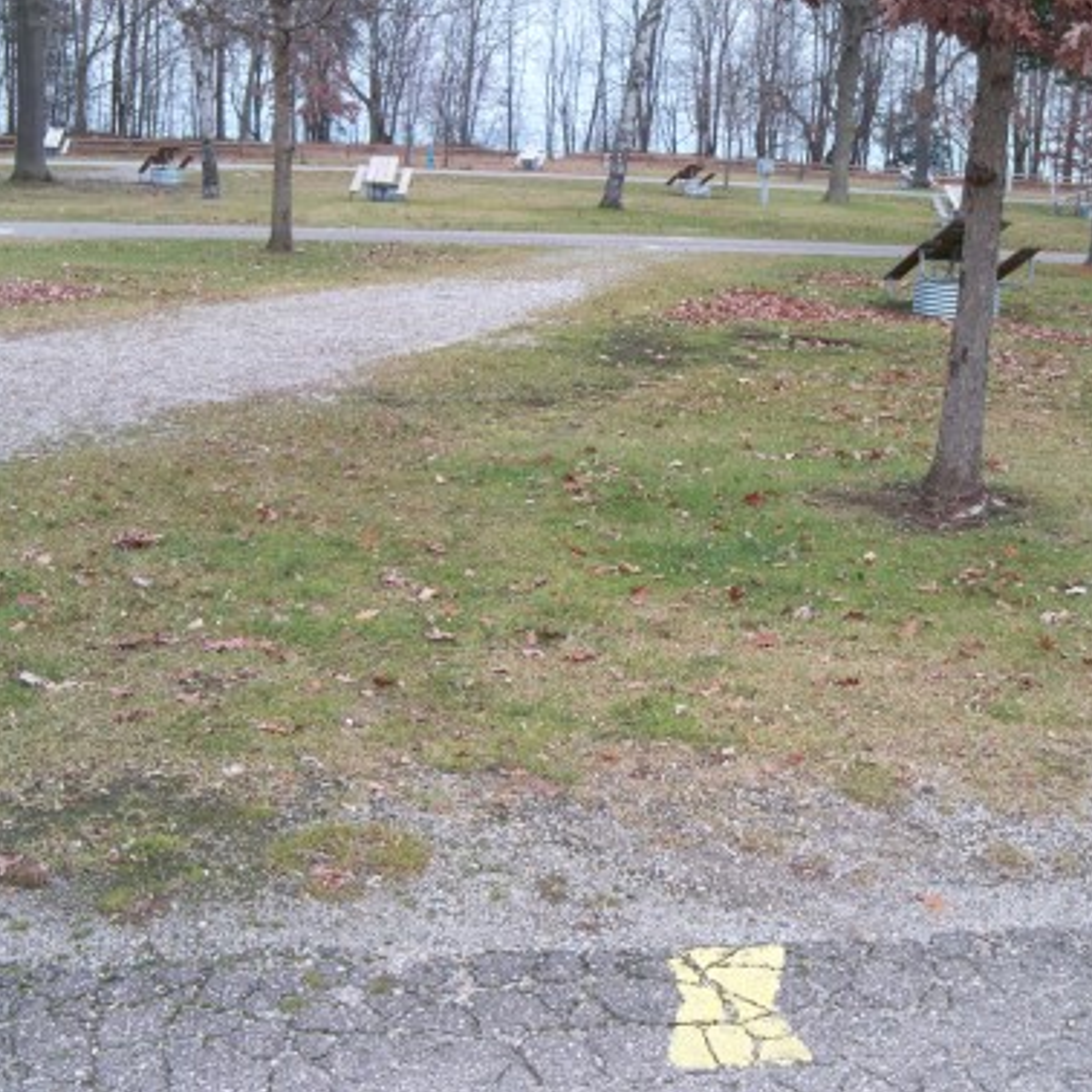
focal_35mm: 42
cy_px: 542
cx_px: 620
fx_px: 1499
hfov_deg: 39.9
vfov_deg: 40.0
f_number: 3.5
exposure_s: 1/125
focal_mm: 6.2
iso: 64
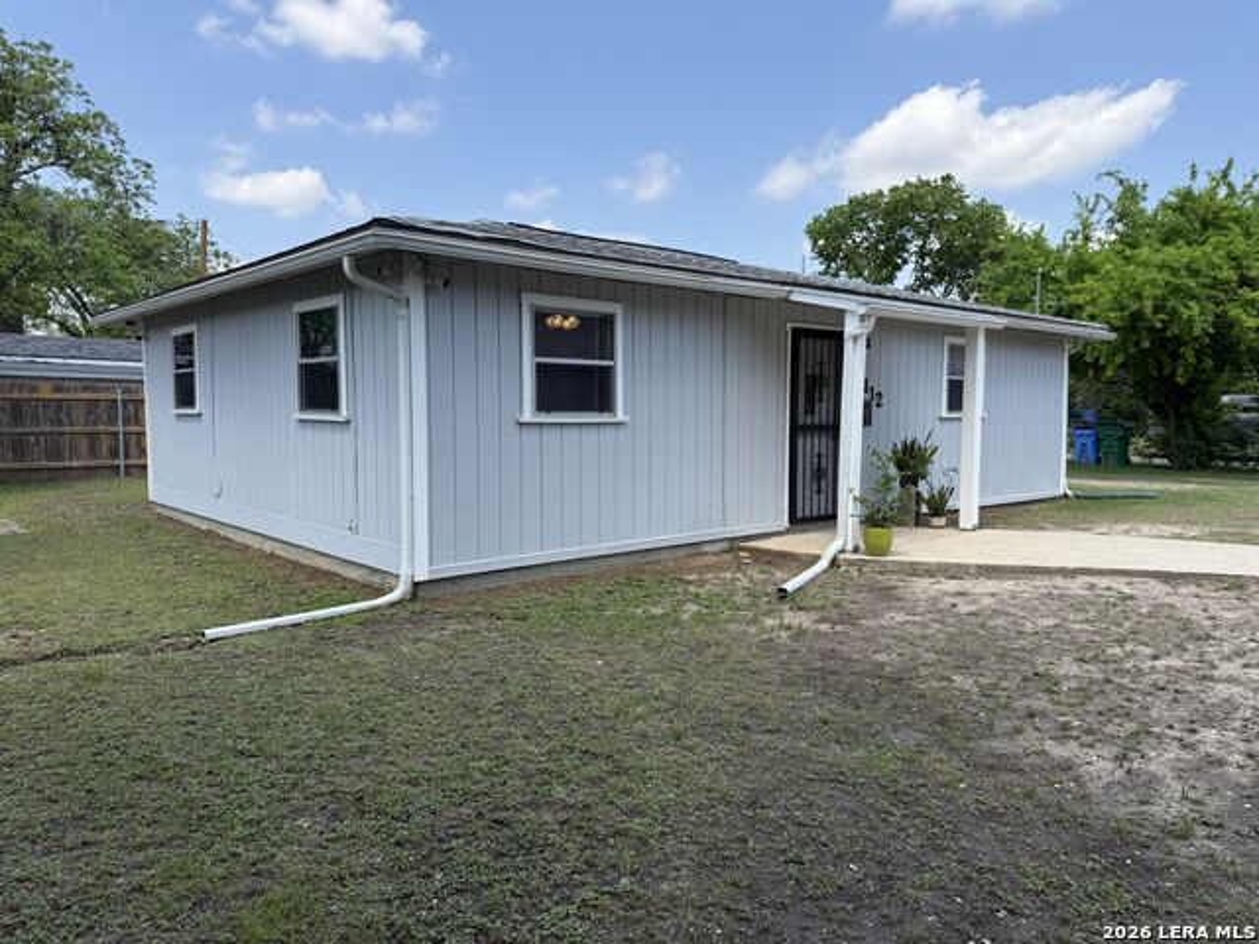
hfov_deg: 71.6
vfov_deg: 56.8
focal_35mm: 24
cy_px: 472
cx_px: 630
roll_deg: -0.8
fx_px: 873
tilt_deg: -4.3
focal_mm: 6.76
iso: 80
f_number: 1.78
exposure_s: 1/2525
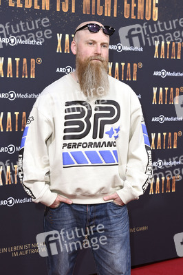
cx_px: 92
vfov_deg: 28.9
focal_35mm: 70
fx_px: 535
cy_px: 138
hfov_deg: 19.4
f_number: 5.6
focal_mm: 70
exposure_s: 1/250
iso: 640
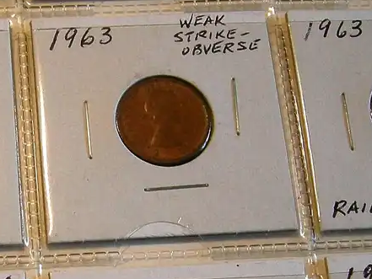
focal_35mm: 98
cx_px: 8
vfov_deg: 15.0
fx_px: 1053
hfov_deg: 19.5
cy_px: 245
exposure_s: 1/74.2
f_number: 3.8
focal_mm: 7.5
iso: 64
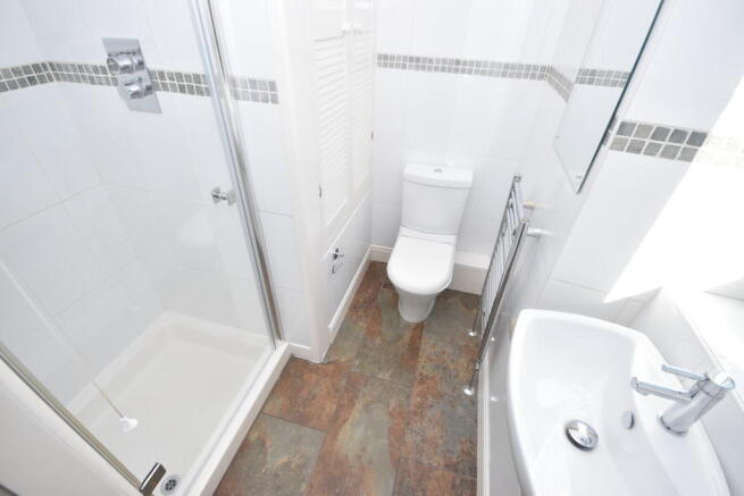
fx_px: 310
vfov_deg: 77.4
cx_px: 372
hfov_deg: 100.4
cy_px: 248
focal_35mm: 15
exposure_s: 1/250
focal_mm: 10
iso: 250
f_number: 5.6
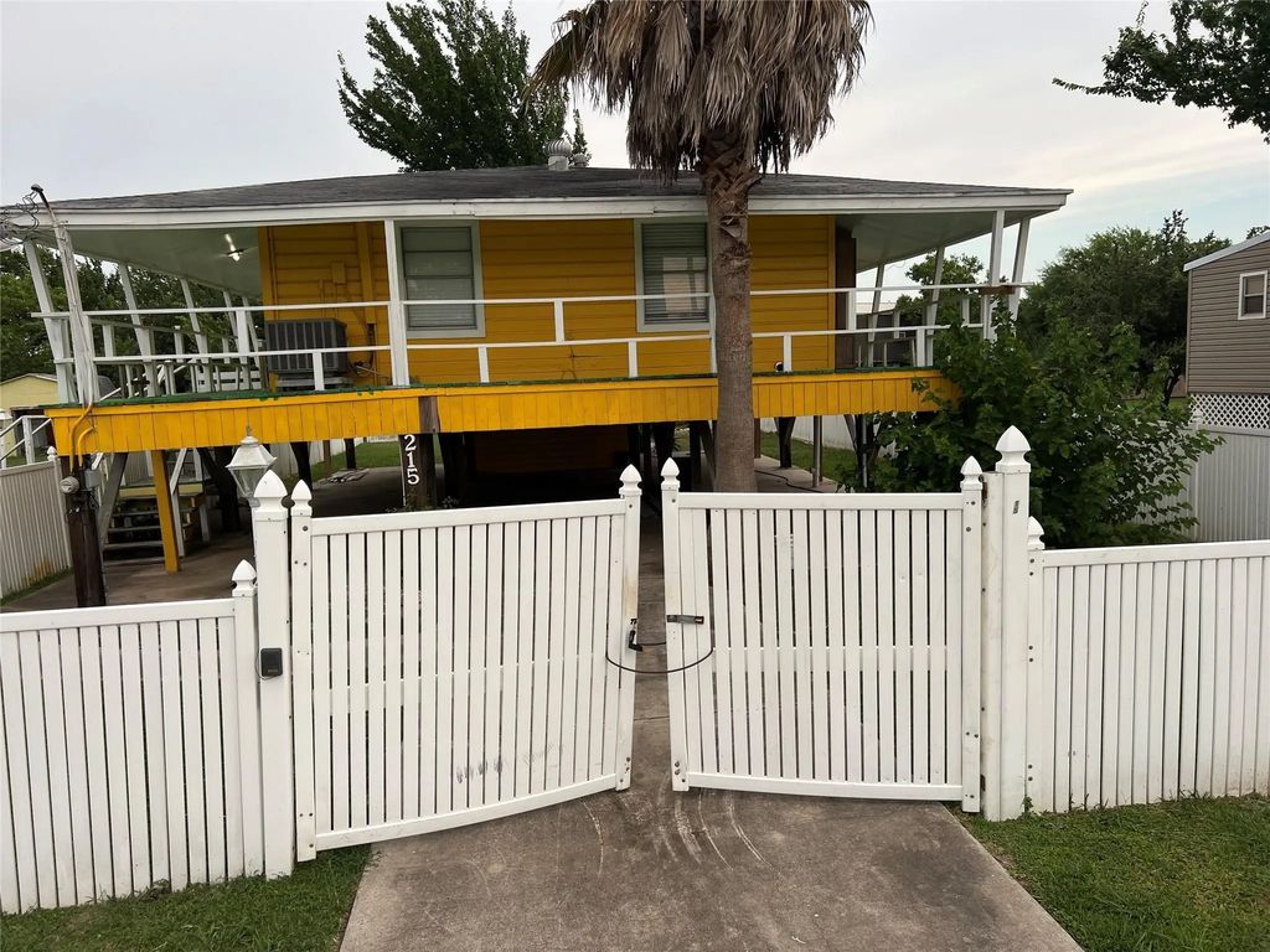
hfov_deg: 67.3
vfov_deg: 53.1
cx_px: 635
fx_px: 954
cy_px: 476
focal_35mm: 26
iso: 50
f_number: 1.5
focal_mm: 5.7
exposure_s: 1/368
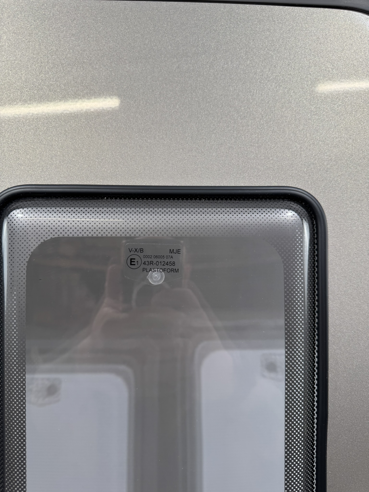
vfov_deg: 71.6
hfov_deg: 56.8
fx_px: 341
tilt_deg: -0.9
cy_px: 246
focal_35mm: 24
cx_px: 184
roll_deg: -0.5
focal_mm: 6.76
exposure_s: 1/100
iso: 64
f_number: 1.78
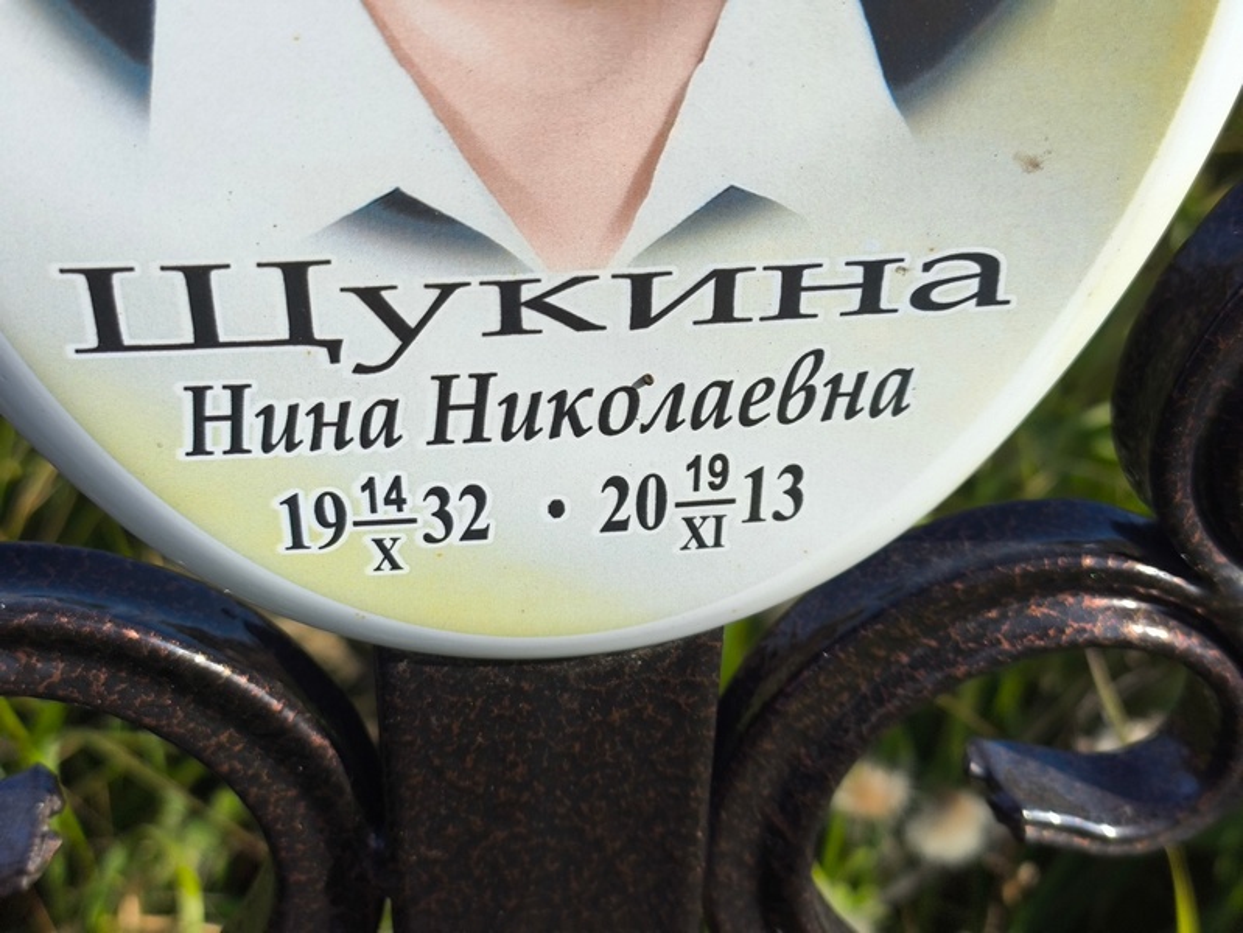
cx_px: 622
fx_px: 1796
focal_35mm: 50
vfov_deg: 29.1
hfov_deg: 38.2
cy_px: 466
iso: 50
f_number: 1.7
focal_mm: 4.71
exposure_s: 1/927
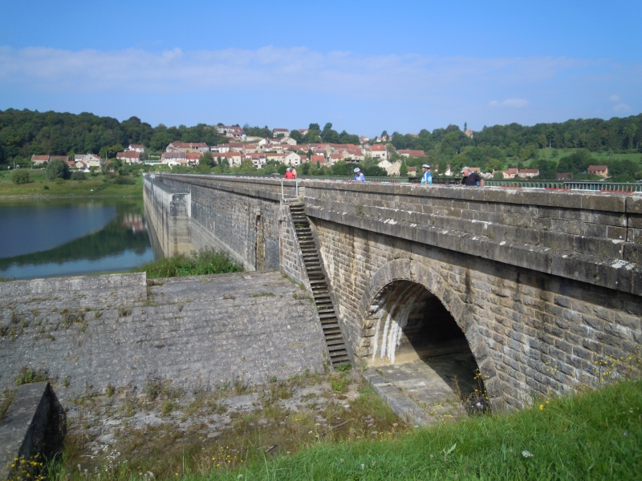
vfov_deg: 49.7
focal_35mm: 28
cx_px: 321
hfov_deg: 63.4
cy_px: 240
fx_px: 519
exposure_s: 1/250
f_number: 7.6
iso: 100
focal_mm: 5
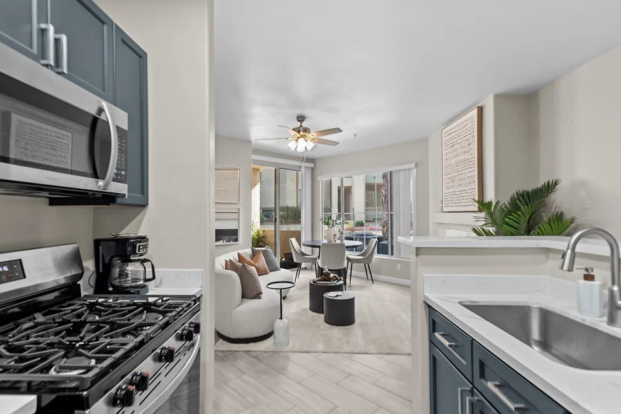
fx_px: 293
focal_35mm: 17
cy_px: 209
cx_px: 300
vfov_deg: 70.5
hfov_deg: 93.2
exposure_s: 1/2.5
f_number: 8
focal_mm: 16
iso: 100
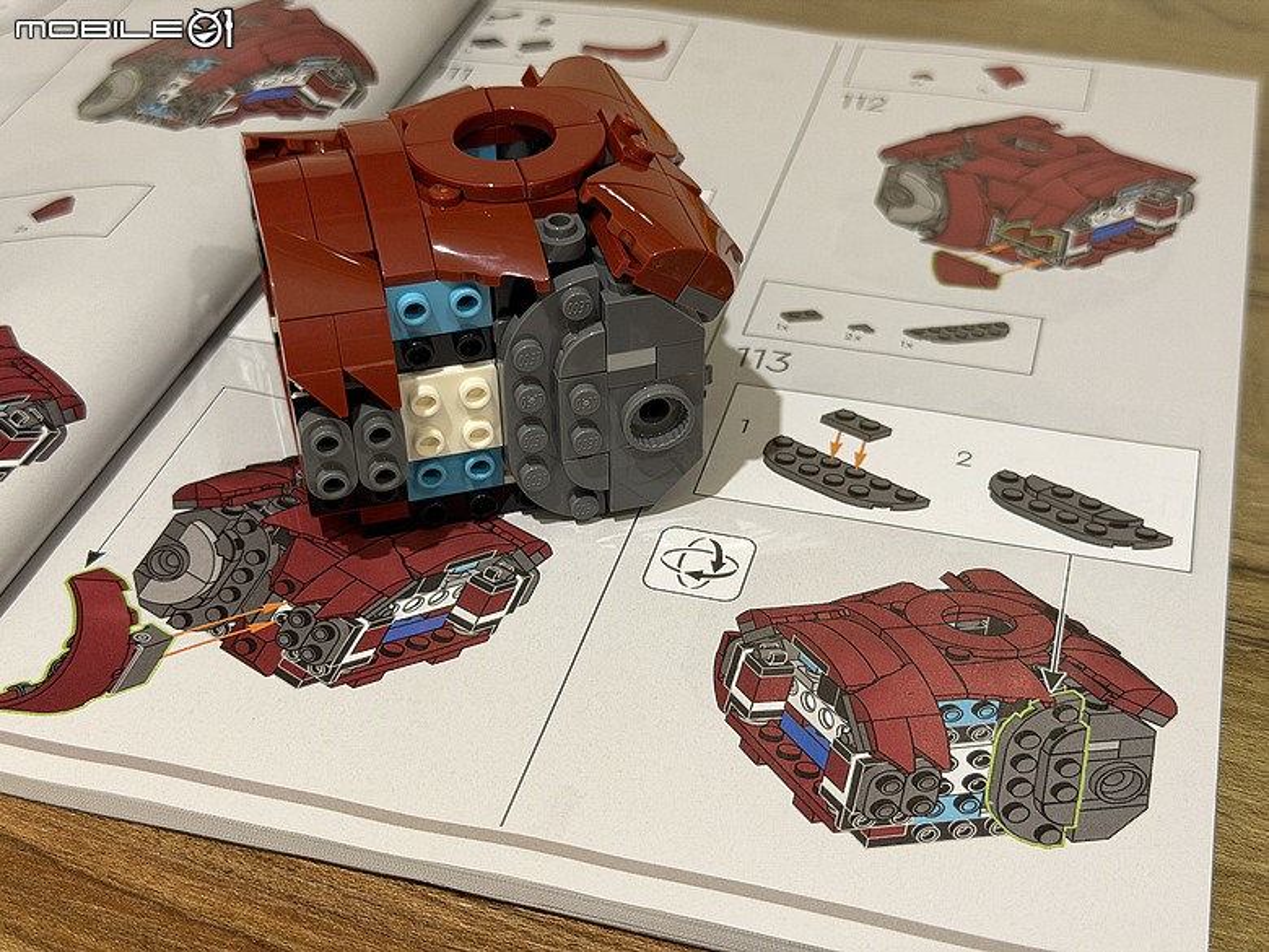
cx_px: 634
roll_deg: +0.6
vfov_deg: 30.3
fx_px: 1760
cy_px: 476
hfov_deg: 39.7
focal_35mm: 48
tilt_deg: -39.6
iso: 250
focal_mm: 6.76
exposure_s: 1/60
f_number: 1.78
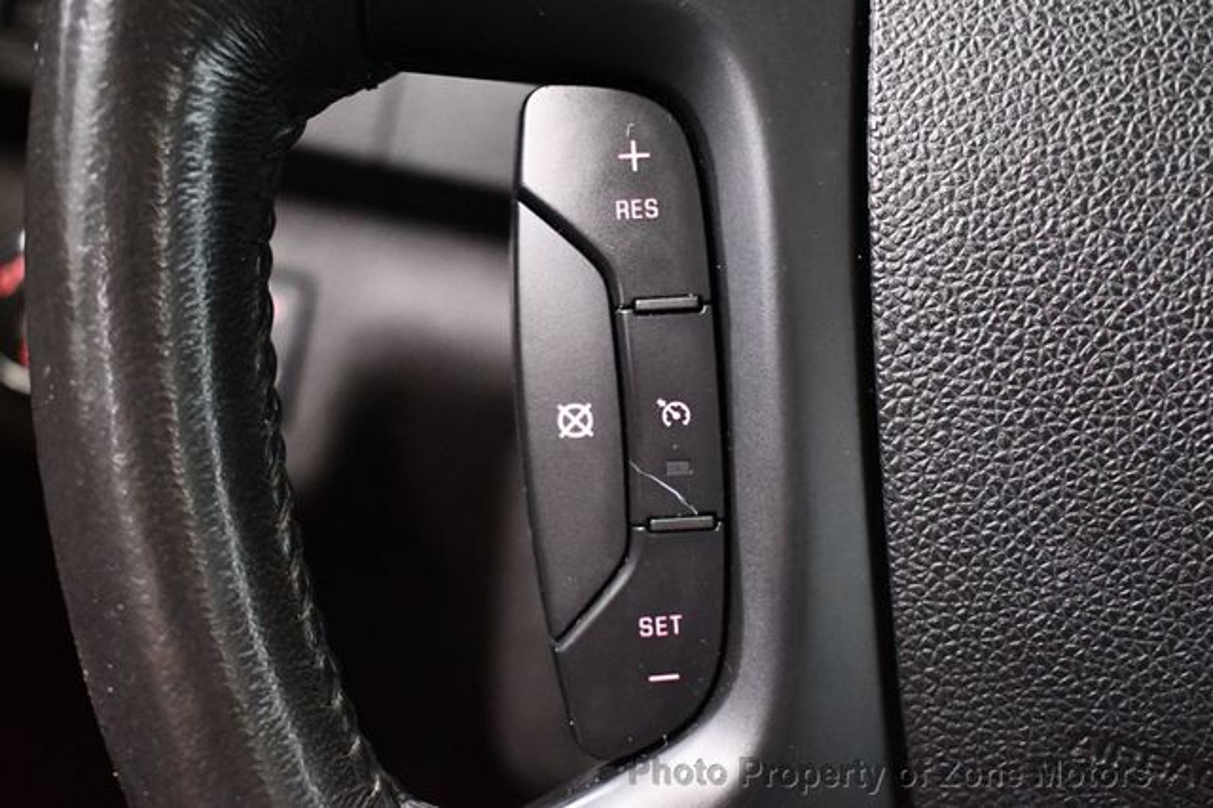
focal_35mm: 45
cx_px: 606
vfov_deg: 29.8
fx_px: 1515
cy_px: 404
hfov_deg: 43.6
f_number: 4.2
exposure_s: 1/60
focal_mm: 30
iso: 9000
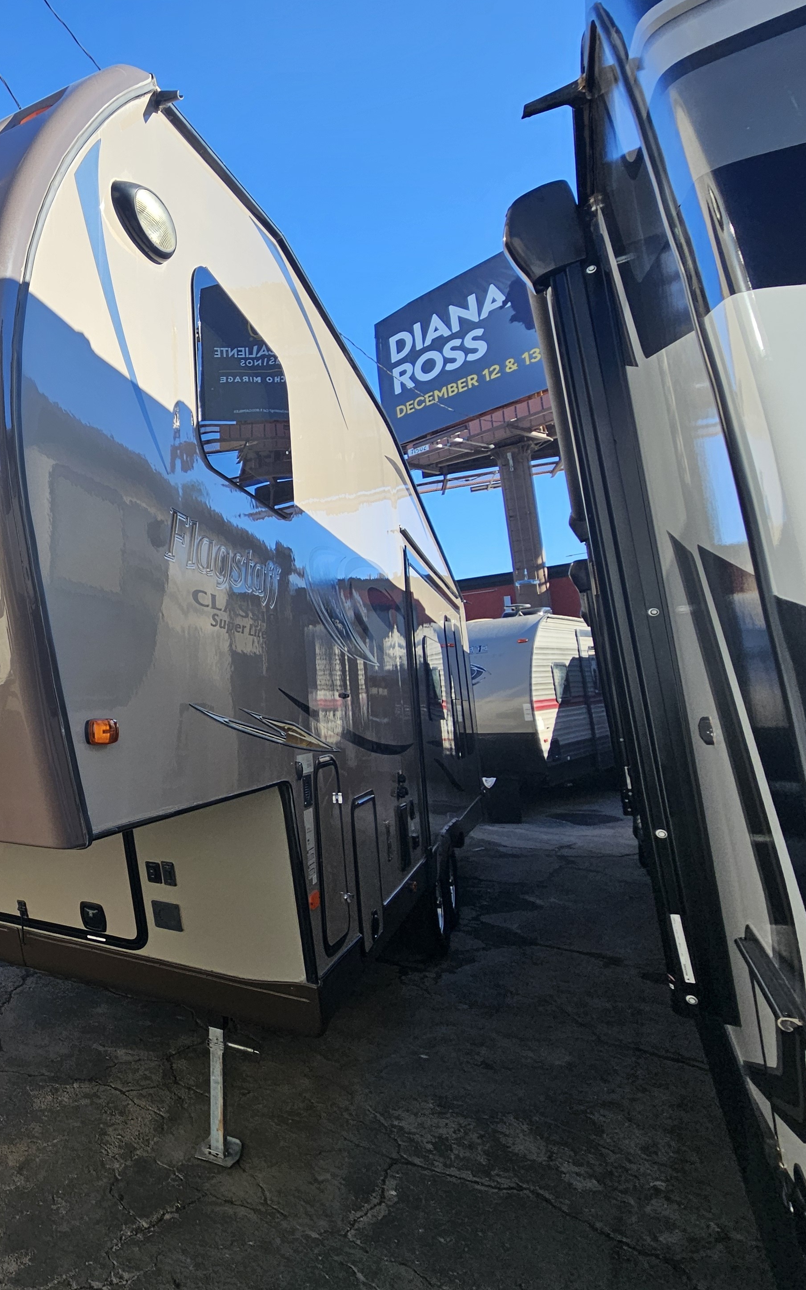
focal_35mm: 19
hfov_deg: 47.4
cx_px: -56
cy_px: 627
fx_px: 668
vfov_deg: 88.0
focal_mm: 2.2
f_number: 2.2
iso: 50
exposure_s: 1/900
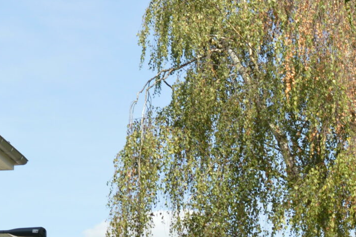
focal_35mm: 126
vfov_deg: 10.7
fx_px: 1243
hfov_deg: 16.0
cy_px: 300
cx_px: 335
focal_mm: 23
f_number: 8
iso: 100
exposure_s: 1/200
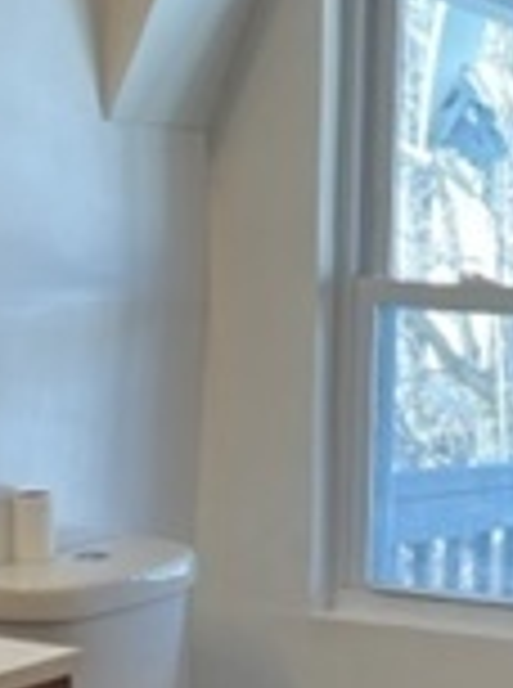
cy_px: 625
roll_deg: -2.5
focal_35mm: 109
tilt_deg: -11.3
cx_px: 482
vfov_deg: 17.8
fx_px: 2163
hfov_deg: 13.4
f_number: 1.5
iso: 40
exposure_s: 1/120
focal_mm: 5.7
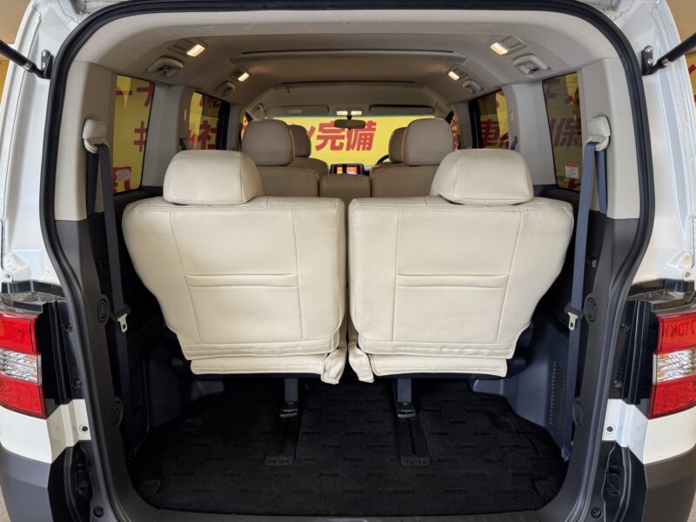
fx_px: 483
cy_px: 261
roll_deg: +0.2
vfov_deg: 56.8
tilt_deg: -13.8
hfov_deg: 71.6
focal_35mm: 24
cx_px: 348
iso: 160
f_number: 1.78
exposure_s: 1/100
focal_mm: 6.76
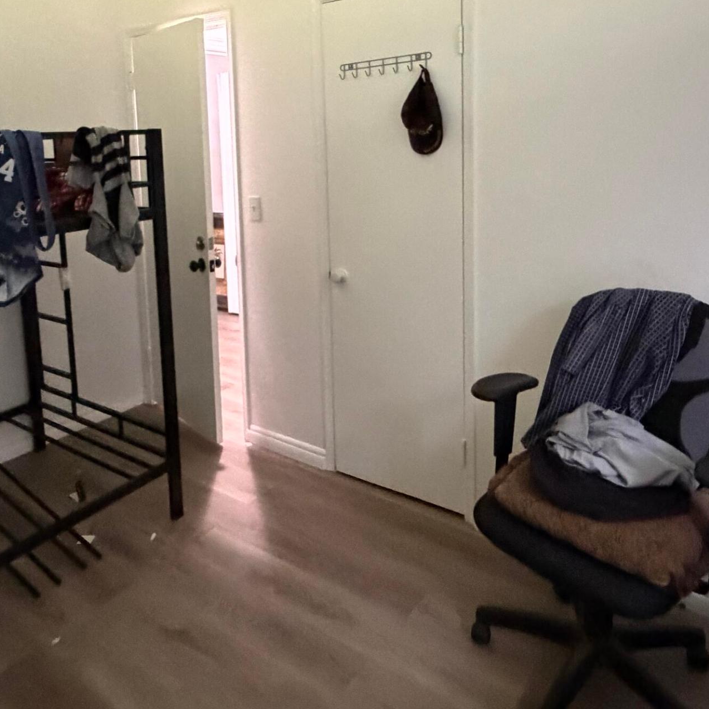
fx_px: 649
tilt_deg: -7.2
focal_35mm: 28
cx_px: 309
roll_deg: +2.8
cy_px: 224
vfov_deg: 55.8
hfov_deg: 57.1
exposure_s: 1/60
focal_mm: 2.22
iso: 1250
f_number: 2.2
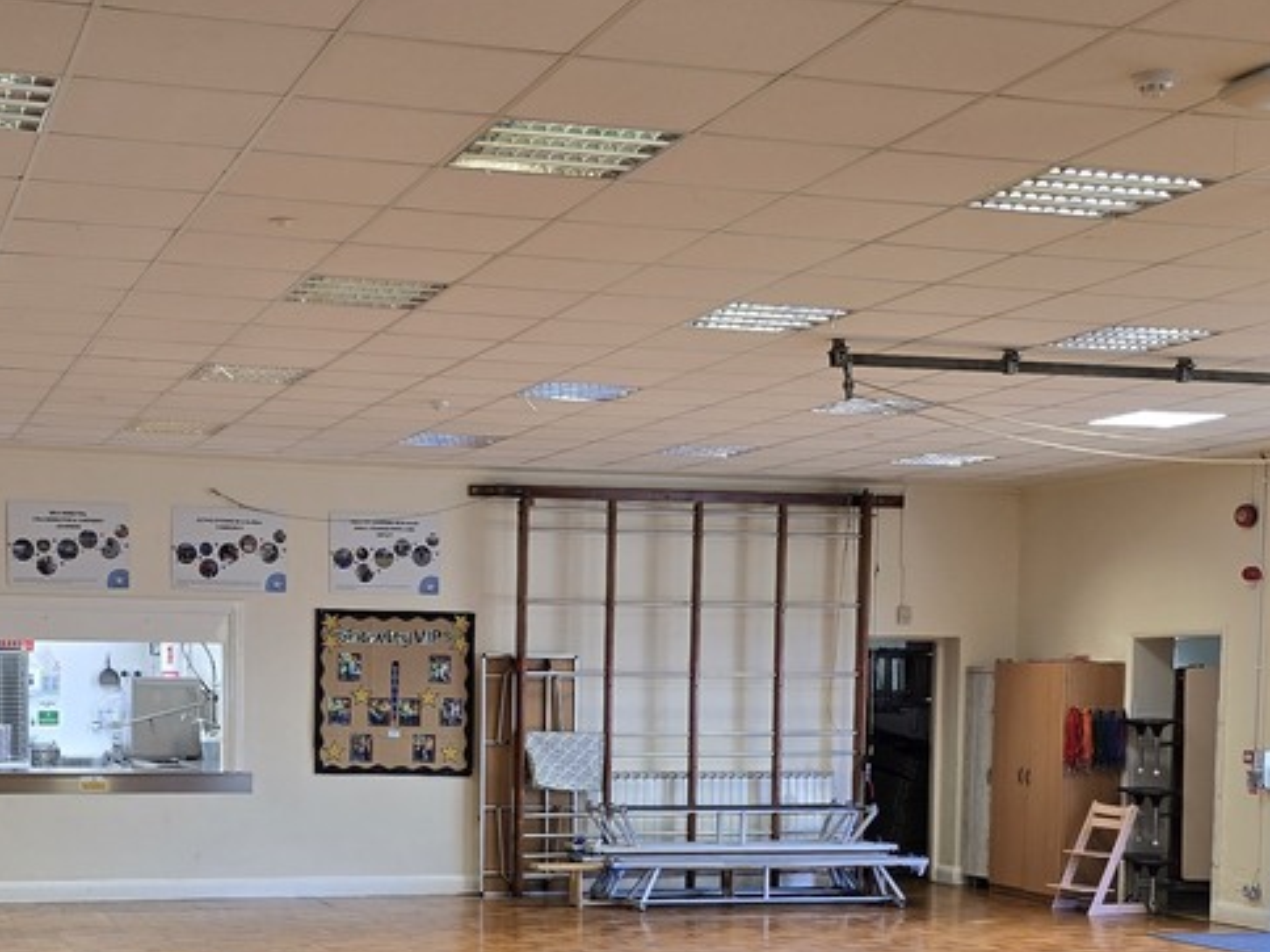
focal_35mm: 57
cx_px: 412
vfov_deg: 25.0
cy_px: 829
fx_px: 2091
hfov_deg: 33.5
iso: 80
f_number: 1.7
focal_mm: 6.3
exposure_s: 1/100
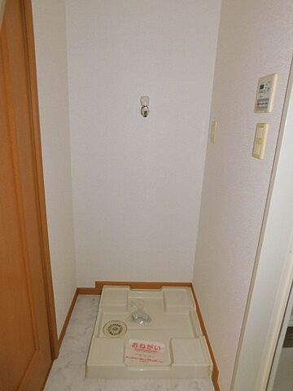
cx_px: 146
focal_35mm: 23
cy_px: 196
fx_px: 260
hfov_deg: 58.9
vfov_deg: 73.9
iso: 200
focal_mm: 4
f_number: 3
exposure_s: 1/30
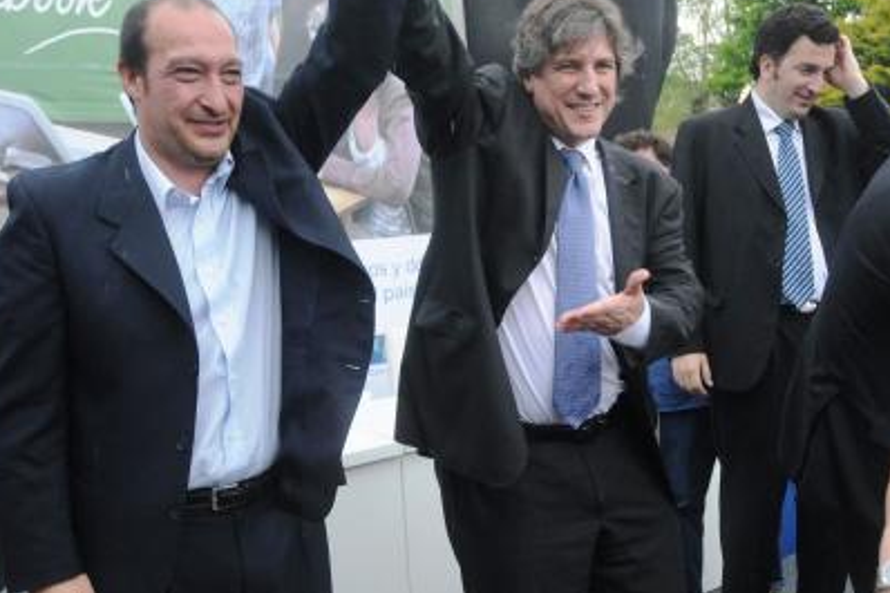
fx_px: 1126
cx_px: 481
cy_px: 298
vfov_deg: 29.5
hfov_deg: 43.1
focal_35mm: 46
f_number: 4.5
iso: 1250
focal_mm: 27
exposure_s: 1/500
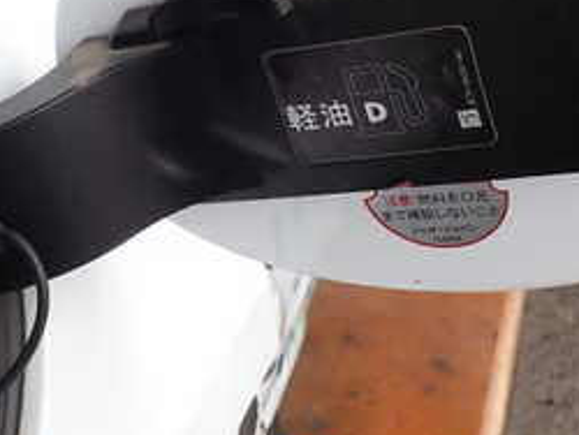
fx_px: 1205
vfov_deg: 20.3
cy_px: 116
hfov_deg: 27.0
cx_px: 266
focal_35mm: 72
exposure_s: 1/60
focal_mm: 5.4
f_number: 3.2
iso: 100
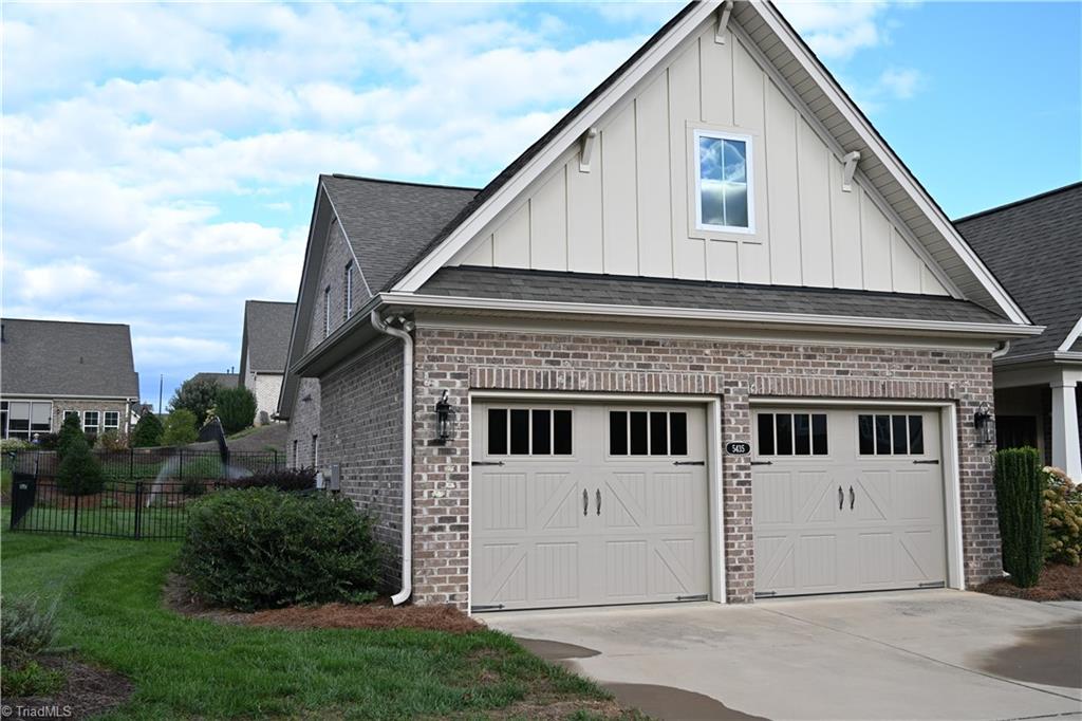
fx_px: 1059
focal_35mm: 35
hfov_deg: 54.1
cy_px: 360
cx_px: 541
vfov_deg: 37.6
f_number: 5.6
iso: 160
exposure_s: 1/250
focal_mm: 23.5
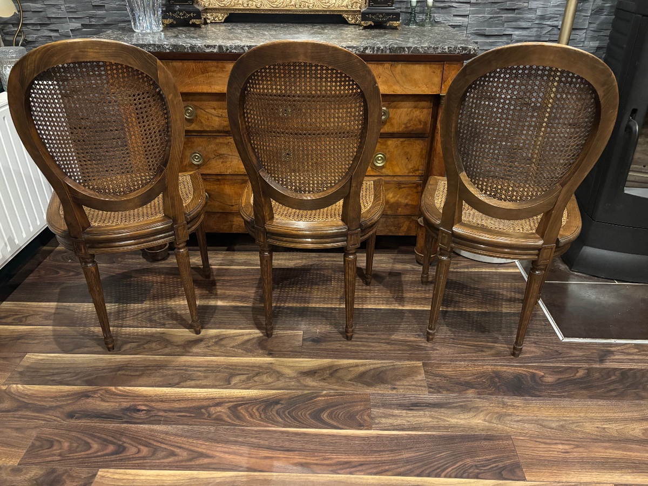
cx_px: 324
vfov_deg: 53.1
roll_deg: -0.8
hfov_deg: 67.3
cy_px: 243
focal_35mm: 26
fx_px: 487
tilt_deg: -29.9
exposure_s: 1/25
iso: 640
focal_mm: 5.96
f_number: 1.6
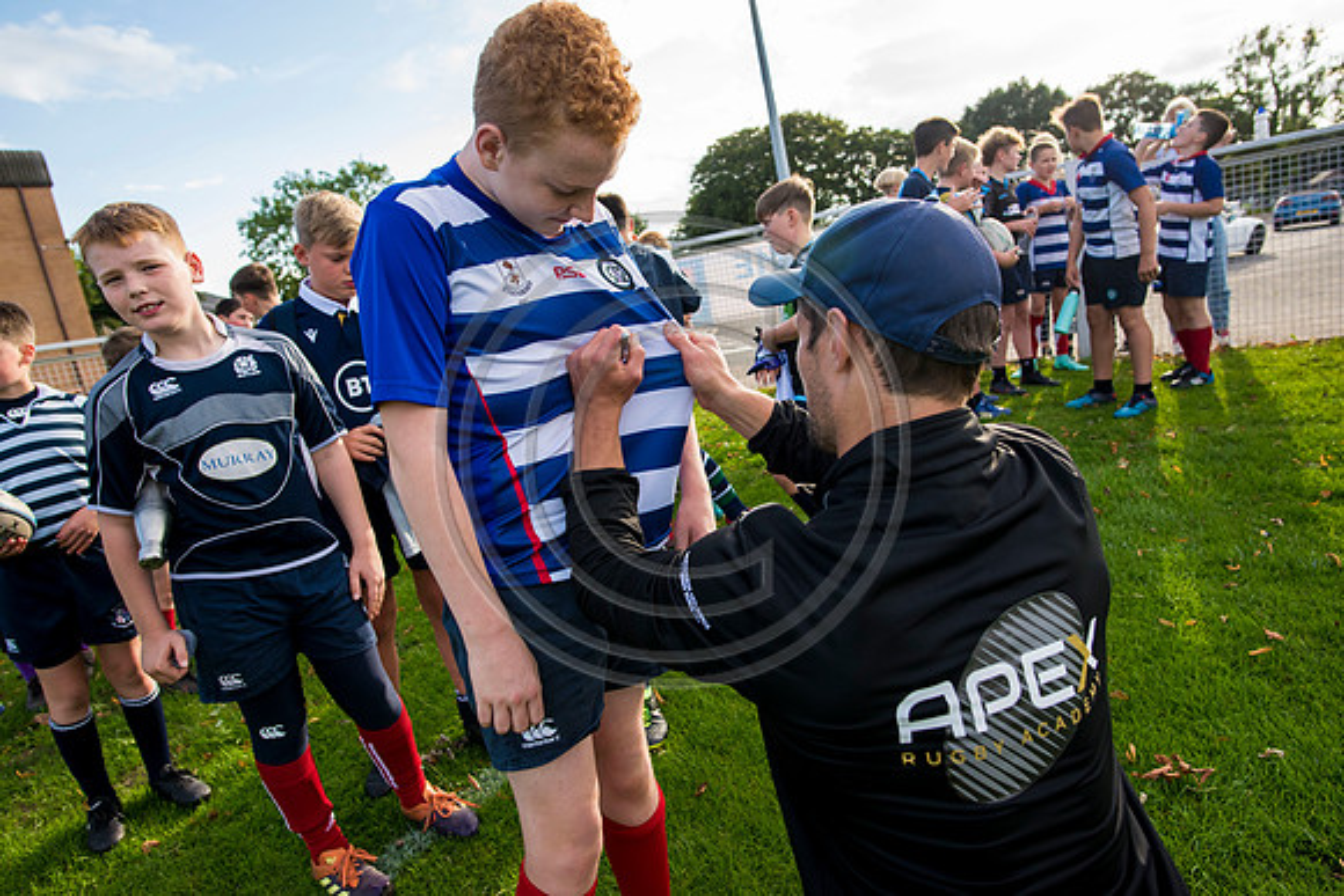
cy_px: 448
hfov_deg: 84.0
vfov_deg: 62.0
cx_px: 672
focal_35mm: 20
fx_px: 747
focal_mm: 20
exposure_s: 1/640
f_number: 4
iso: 400
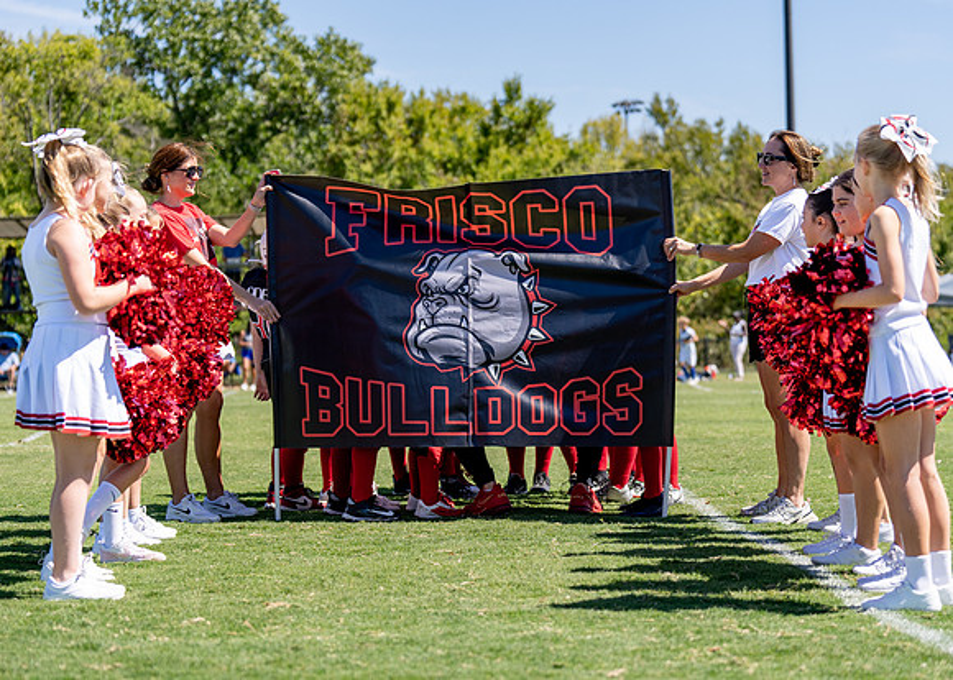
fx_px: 2326
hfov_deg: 23.2
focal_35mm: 86
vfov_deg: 16.6
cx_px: 460
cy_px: 377
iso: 100
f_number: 2.8
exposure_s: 1/1250
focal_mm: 70
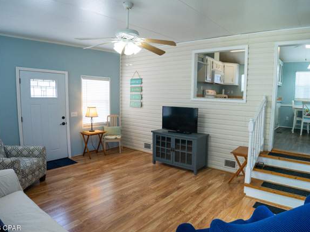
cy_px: 118
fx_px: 197
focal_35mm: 22
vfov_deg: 61.1
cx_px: 194
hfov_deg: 75.0
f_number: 4
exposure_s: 1/160
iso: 500
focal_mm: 16.5
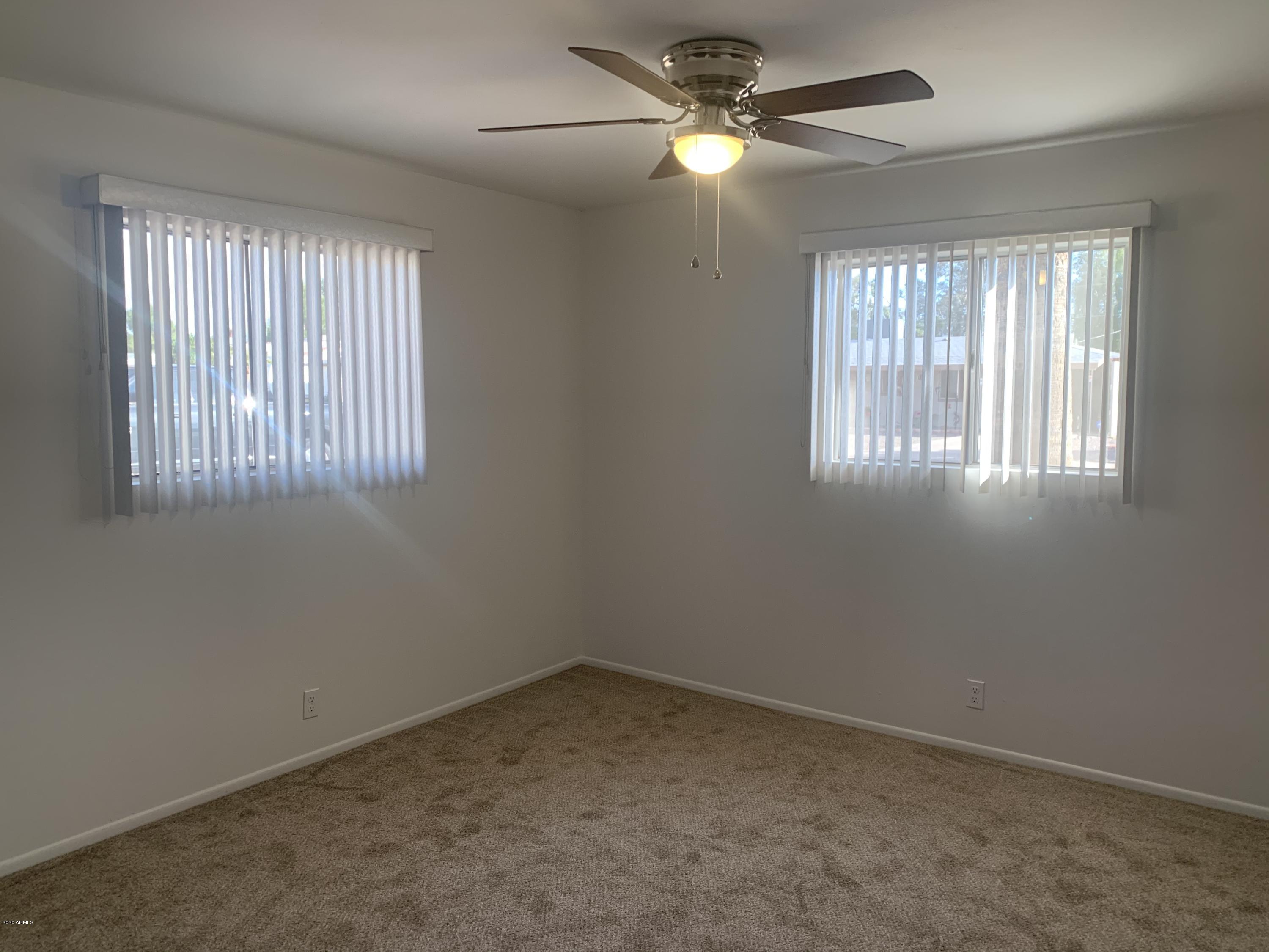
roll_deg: +0.3
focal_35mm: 26
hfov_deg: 67.3
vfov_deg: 53.1
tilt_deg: -4.9
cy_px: 476
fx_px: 953
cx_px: 634
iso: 100
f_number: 1.8
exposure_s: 1/120
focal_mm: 4.25
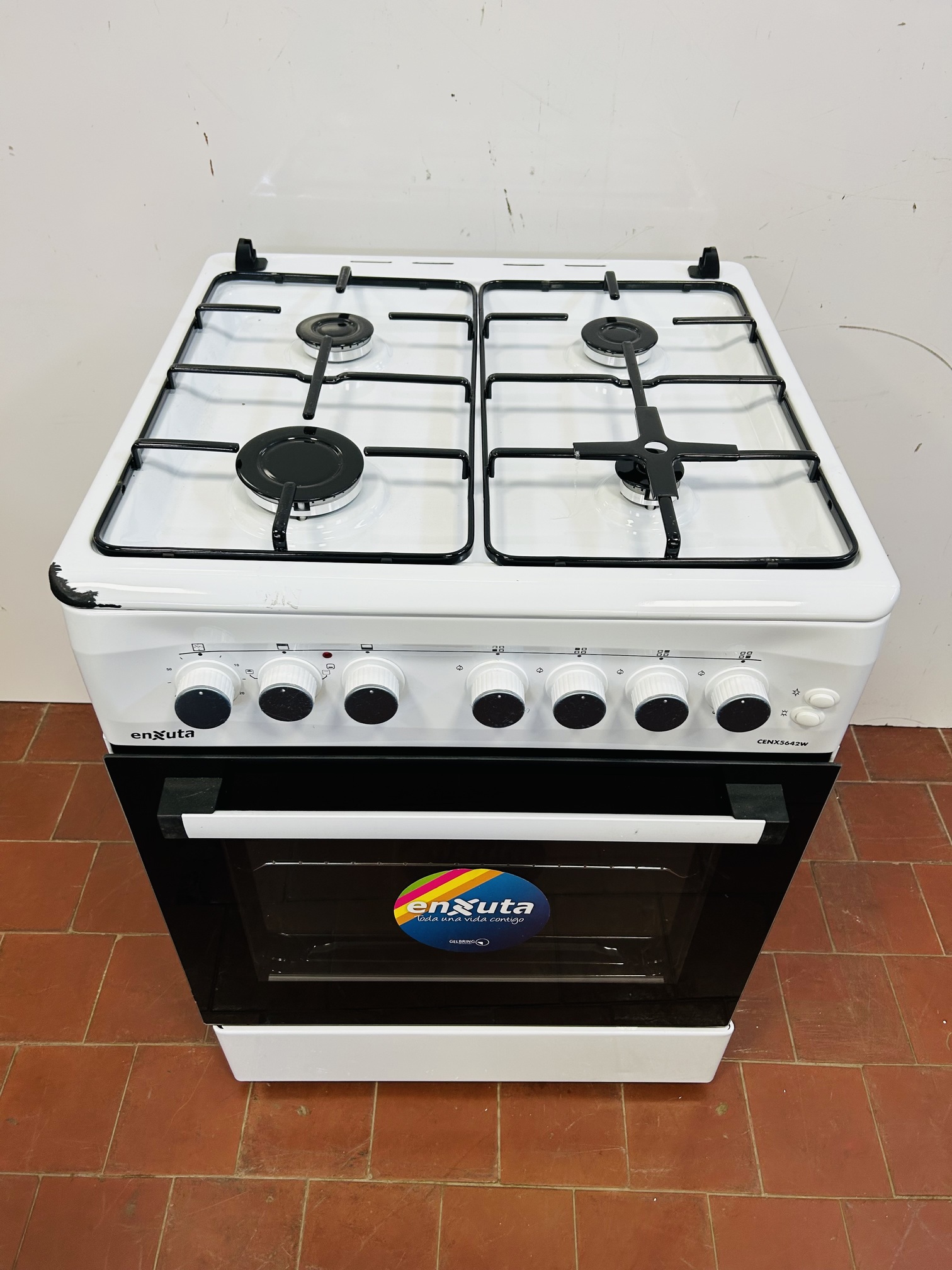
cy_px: 635
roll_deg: -1.9
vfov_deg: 67.3
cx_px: 476
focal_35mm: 26
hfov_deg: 53.1
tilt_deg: -43.1
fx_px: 953
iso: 64
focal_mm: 5.7
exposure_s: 1/50
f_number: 1.5
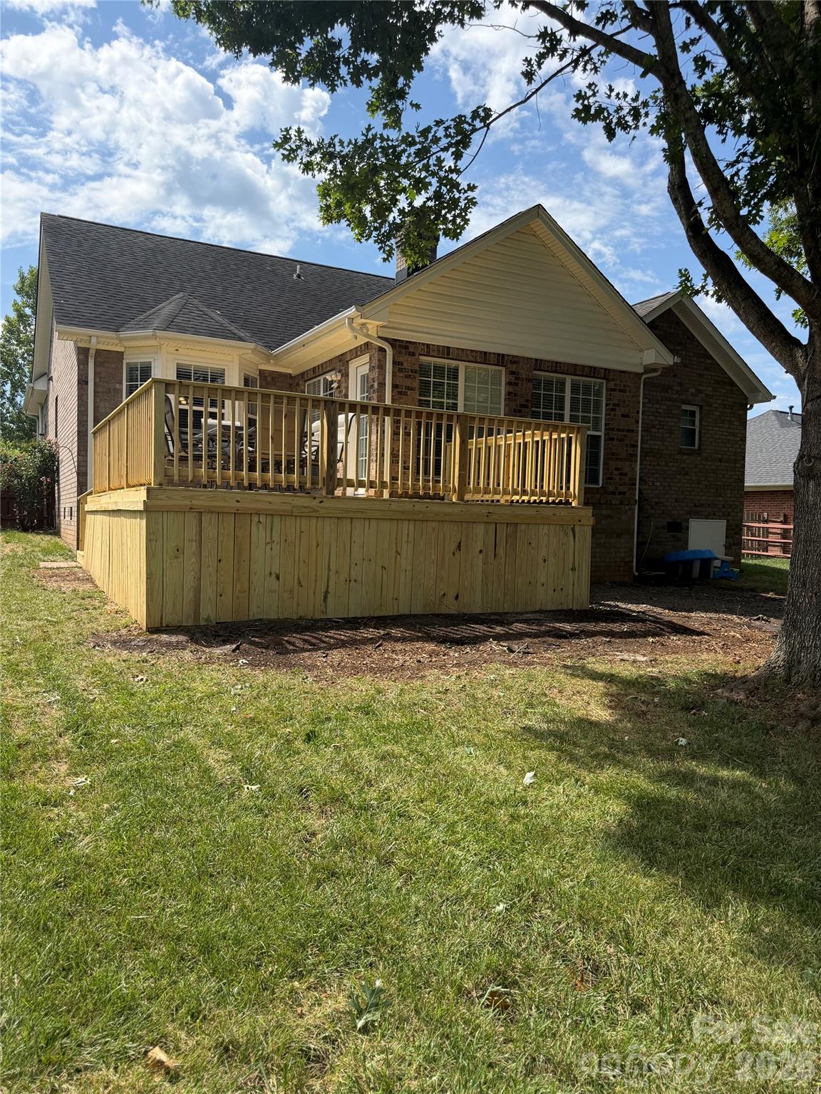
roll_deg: -0.1
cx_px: 410
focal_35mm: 24
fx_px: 759
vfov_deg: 71.6
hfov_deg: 56.8
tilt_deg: +1.5
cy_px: 547
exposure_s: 1/4673
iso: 100
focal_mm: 6.76
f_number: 1.78
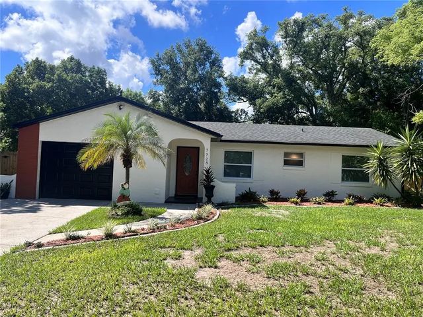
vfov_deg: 53.1
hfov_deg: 67.3
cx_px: 212
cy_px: 158
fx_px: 318
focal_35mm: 26
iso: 50
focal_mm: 5.1
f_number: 1.6
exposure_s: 1/2101
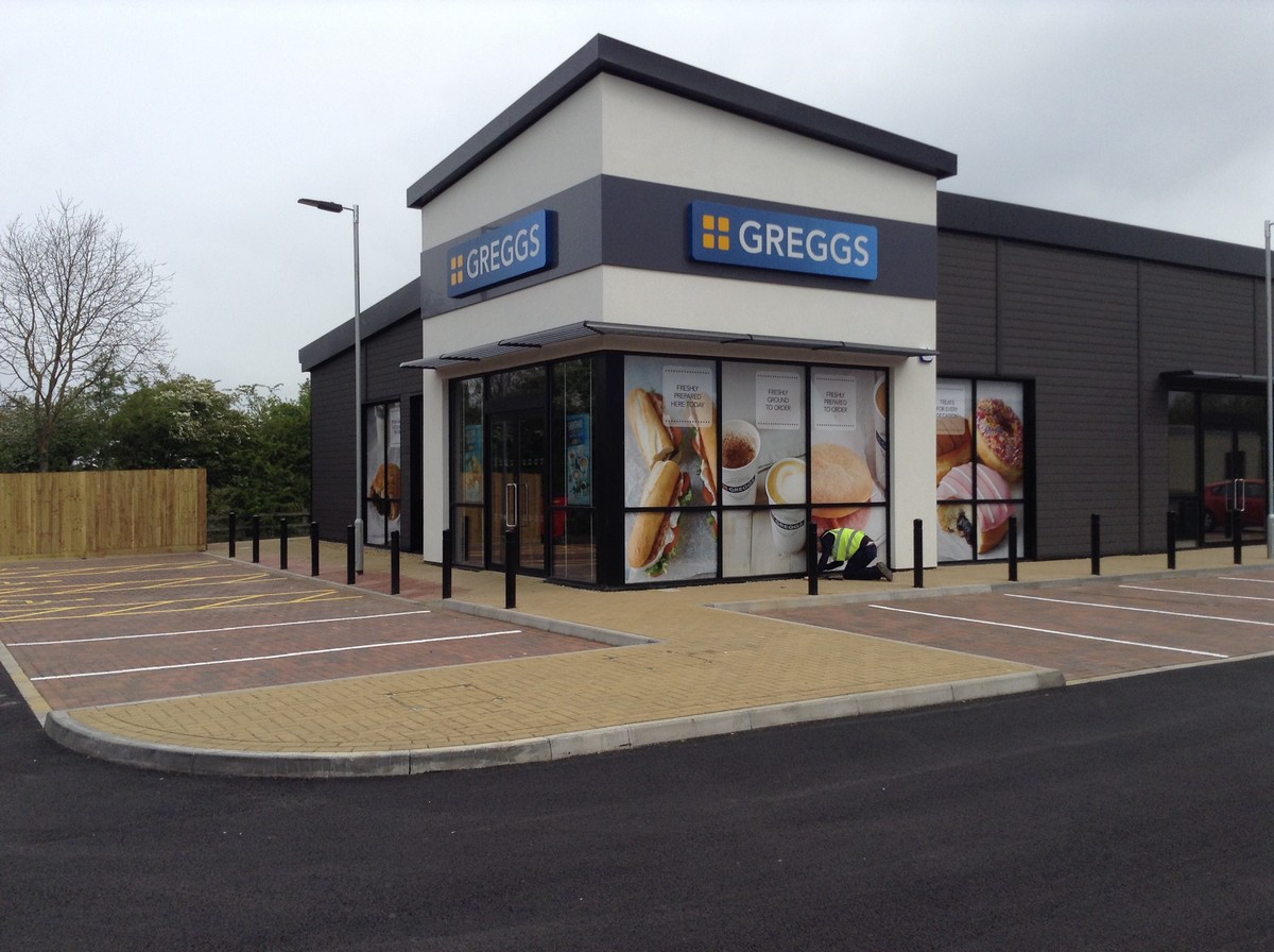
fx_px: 1213
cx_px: 637
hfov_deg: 55.4
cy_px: 476
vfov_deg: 42.8
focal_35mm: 33
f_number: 2.4
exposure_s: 1/1054
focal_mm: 3.3
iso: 25
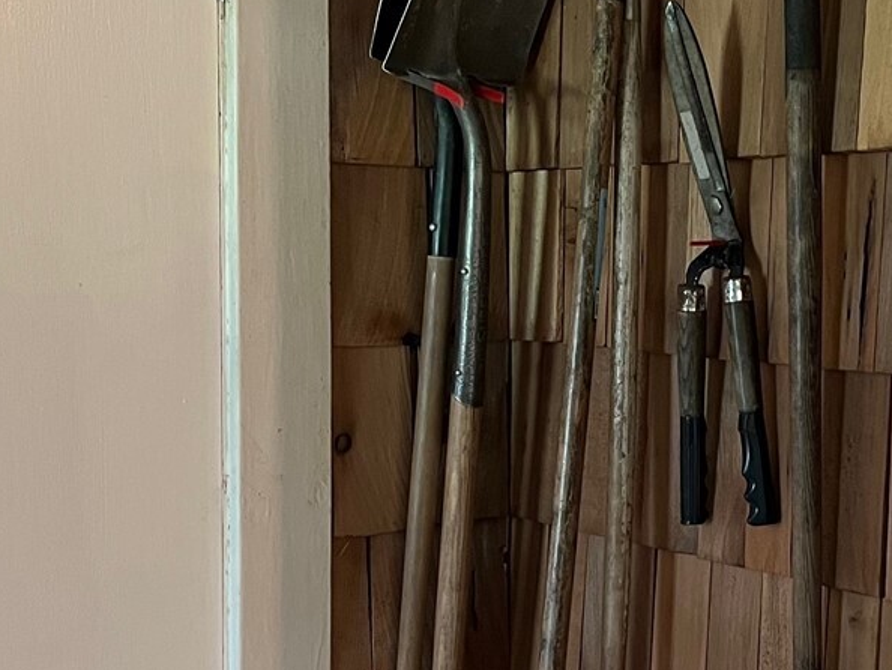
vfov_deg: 21.0
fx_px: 1805
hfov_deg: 26.9
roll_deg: -2.1
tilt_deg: -3.1
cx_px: 776
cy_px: 355
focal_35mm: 70
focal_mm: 5.7
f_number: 1.5
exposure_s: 1/40
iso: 400
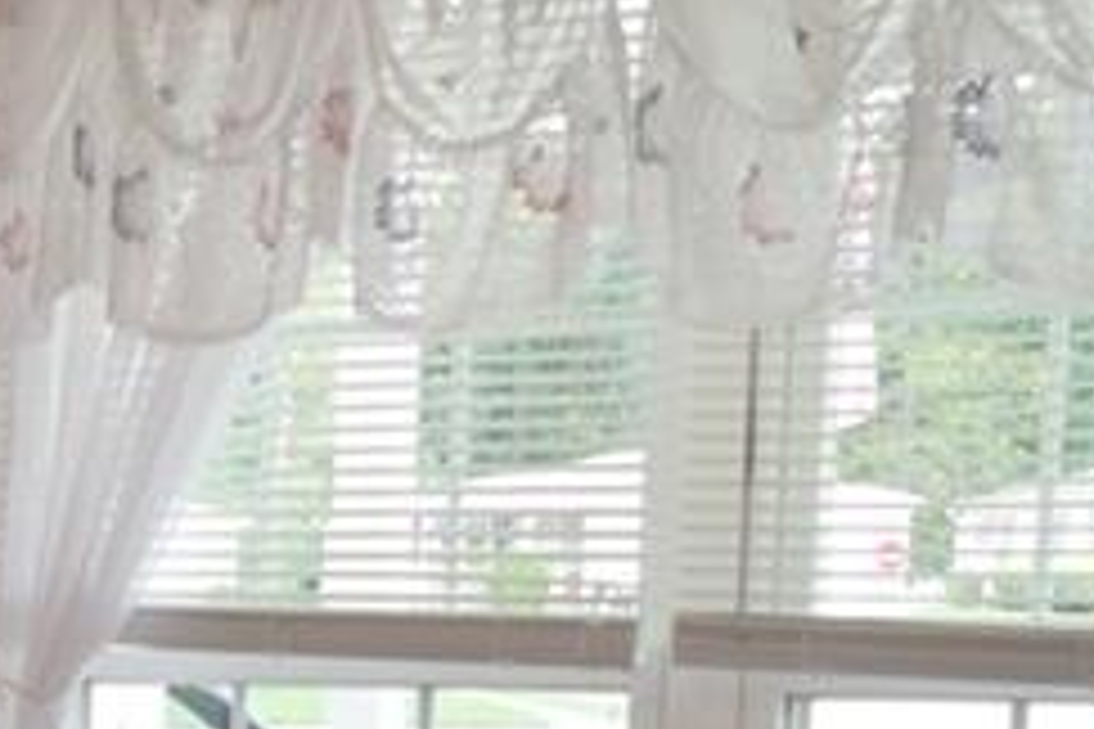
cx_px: -927
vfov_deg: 11.6
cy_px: 1058
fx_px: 3464
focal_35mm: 114
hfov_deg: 15.3
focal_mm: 18
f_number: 5.6
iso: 720
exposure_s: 1/125
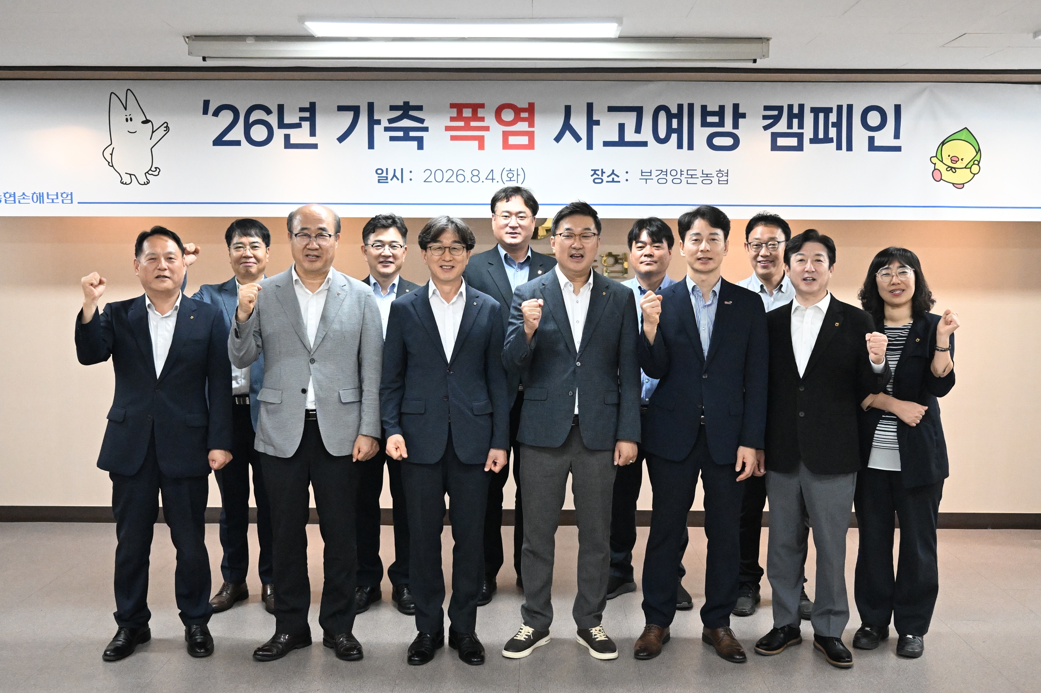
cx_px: 520
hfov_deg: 53.1
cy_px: 346
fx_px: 1041
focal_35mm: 36
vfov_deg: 36.9
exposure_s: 1/800
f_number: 2.8
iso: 8000
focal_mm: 24
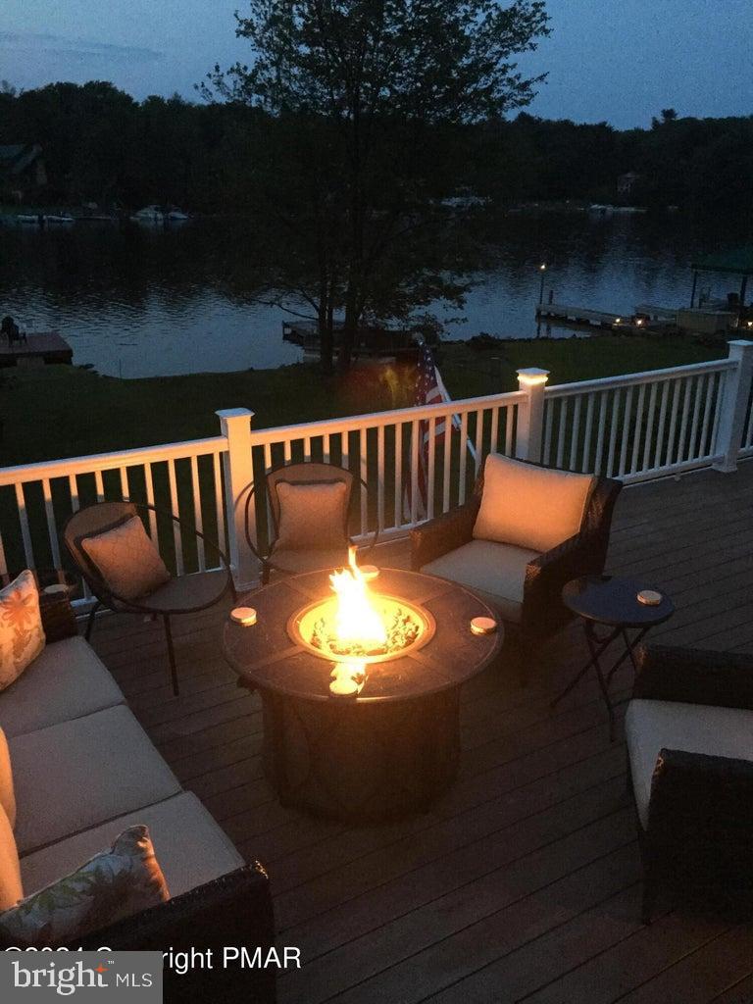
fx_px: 841
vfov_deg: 61.7
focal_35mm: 29
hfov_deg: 48.2
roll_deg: -0.5
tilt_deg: -20.1
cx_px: 376
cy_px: 502
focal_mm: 4.15
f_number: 2.2
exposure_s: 1/15
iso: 400
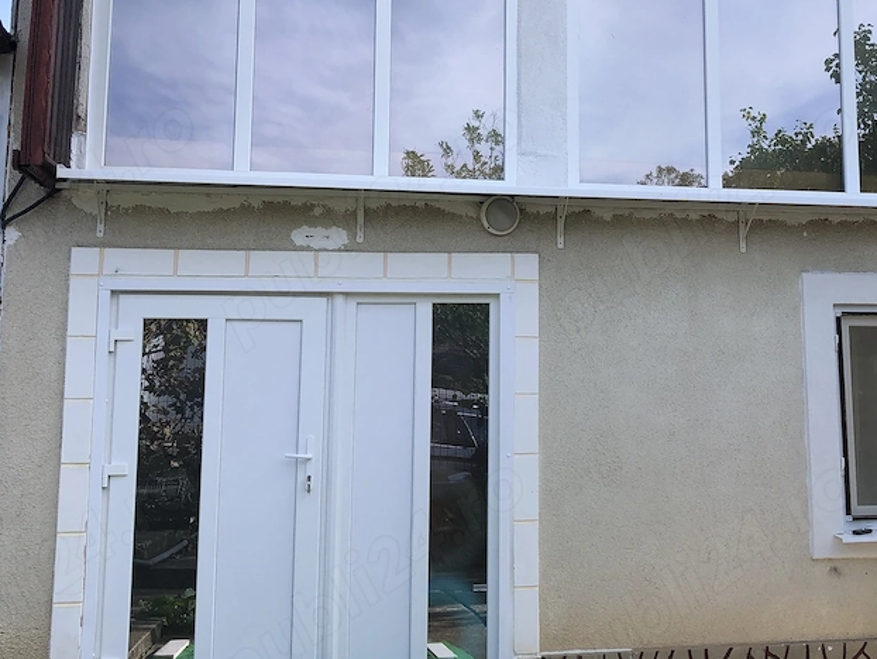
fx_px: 1141
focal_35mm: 45
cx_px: 536
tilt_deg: +8.0
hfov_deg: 41.8
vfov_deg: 32.1
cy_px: 246
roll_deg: +0.9
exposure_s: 1/706
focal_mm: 4
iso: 20
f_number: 1.8
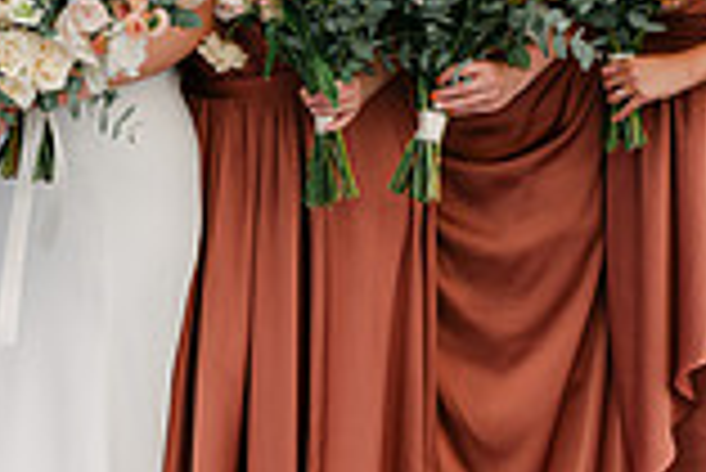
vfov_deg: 10.7
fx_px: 2532
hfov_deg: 15.5
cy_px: 265
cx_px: -58
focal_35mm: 129
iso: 100
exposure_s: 1/500
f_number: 4
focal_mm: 35
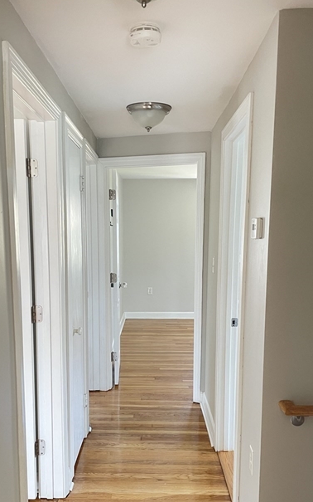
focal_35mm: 35
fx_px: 478
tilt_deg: -8.4
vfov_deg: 54.8
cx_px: 147
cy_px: 309
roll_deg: -0.4
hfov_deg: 36.3
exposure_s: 1/60
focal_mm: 4.2
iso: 250
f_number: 1.6
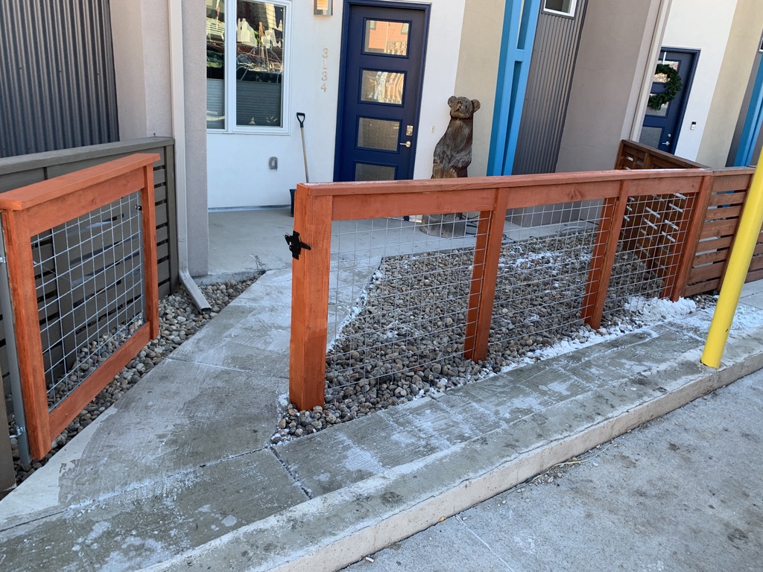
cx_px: 382
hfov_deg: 67.3
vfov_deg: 53.1
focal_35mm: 26
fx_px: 573
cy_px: 286
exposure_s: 1/123
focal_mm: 4.25
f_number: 1.8
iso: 25
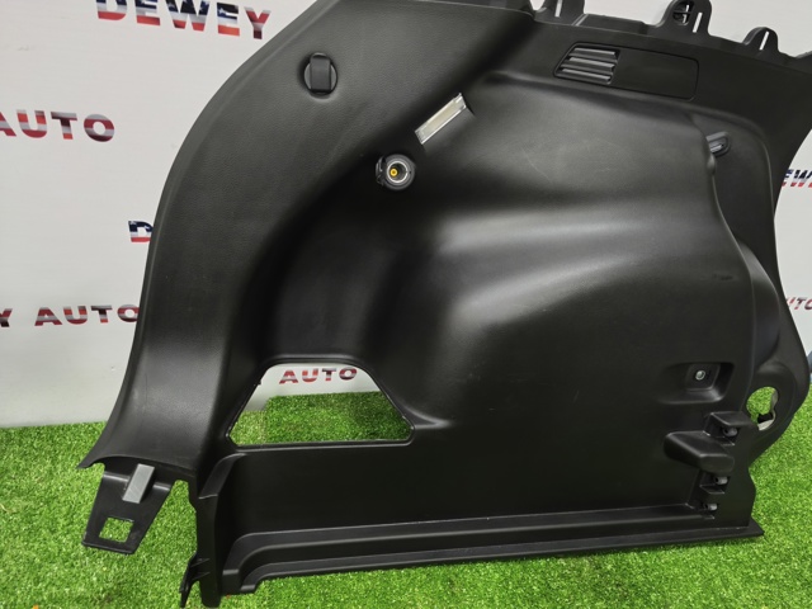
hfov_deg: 73.9
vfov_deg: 58.9
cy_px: 304
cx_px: 406
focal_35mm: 23
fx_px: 540
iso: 1000
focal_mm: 5.35
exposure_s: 1/25
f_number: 1.7
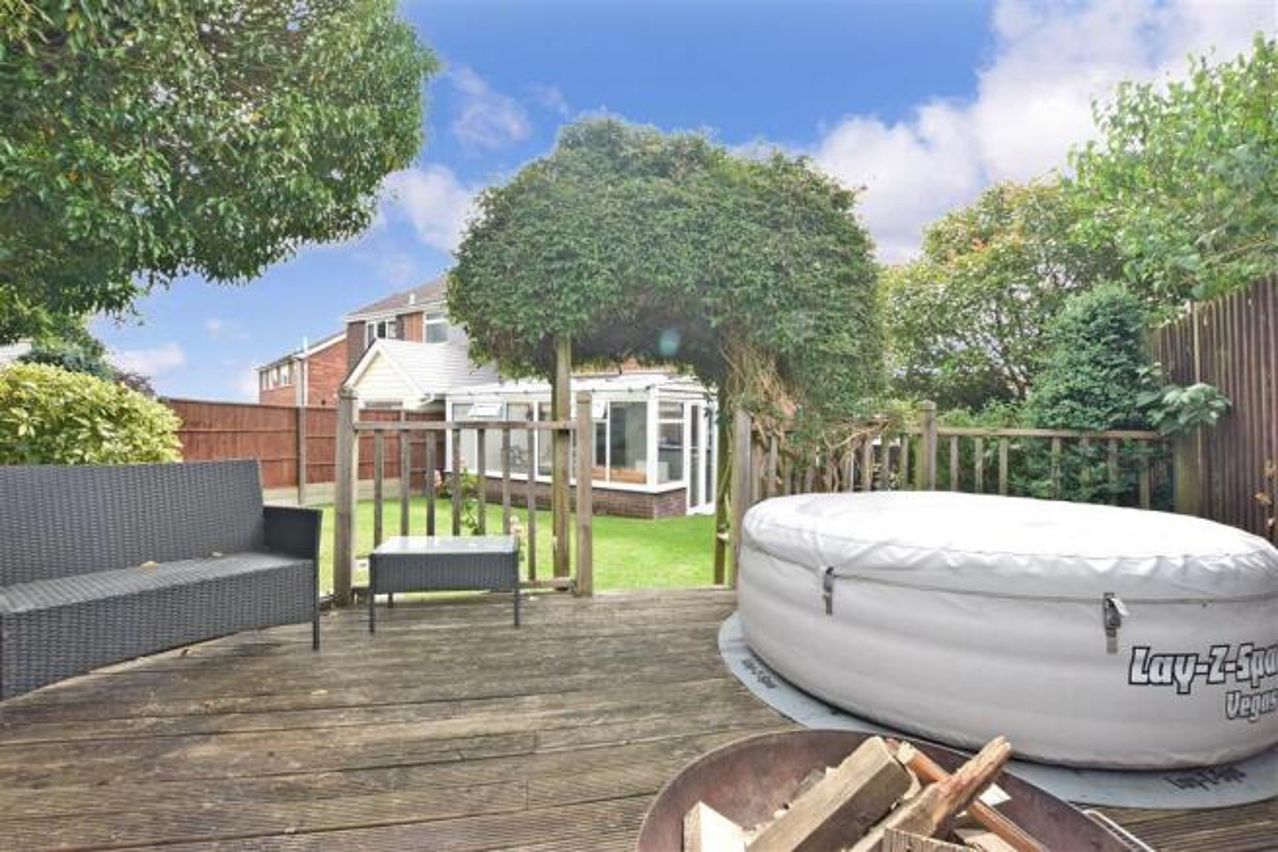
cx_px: 639
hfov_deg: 100.4
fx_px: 532
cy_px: 426
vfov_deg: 77.3
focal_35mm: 15
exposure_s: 1/40
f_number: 16
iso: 250
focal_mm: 10
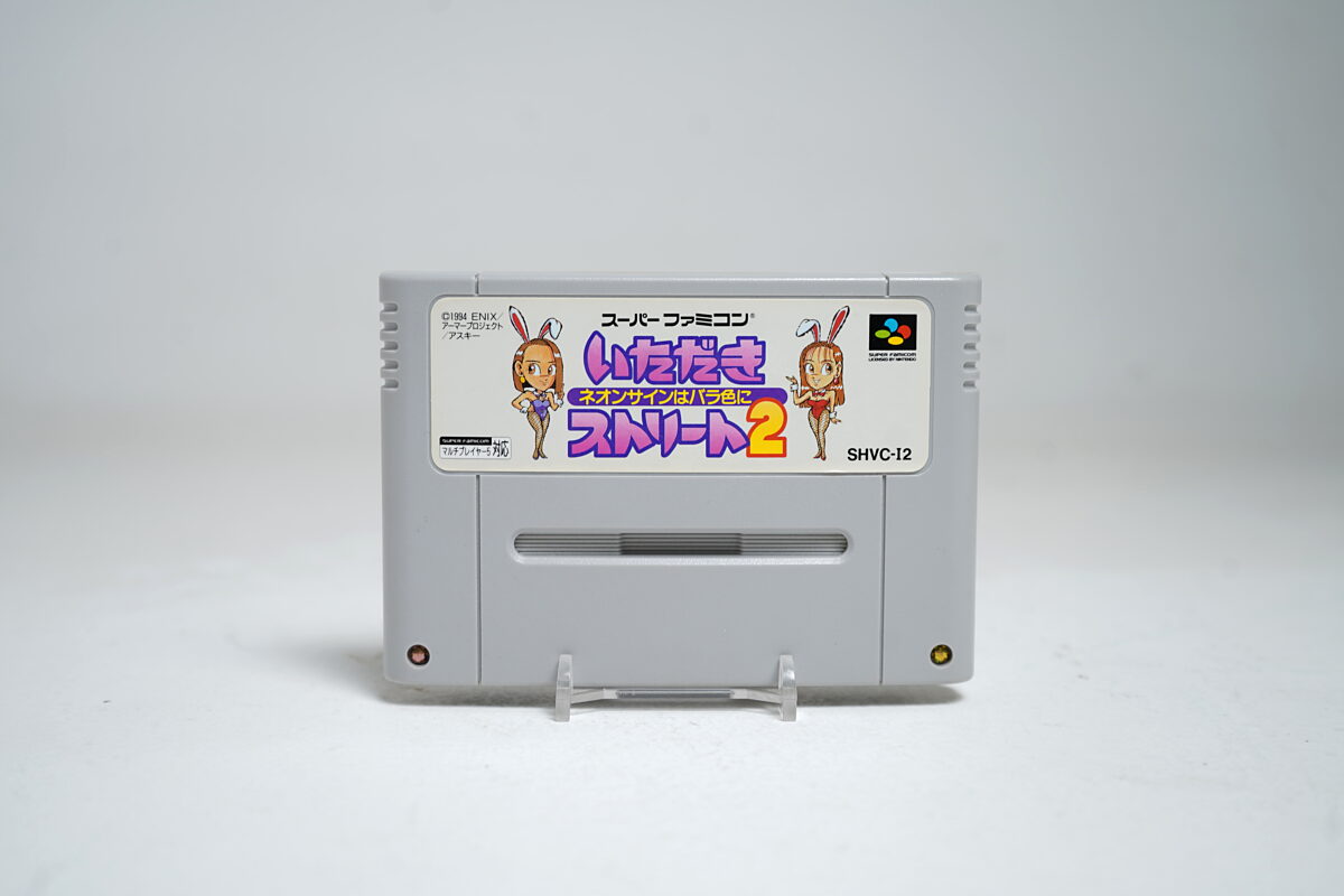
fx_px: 1531
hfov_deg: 47.4
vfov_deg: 32.6
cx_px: 672
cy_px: 448
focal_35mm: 41
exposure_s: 1/8
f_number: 5
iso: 64
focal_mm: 41
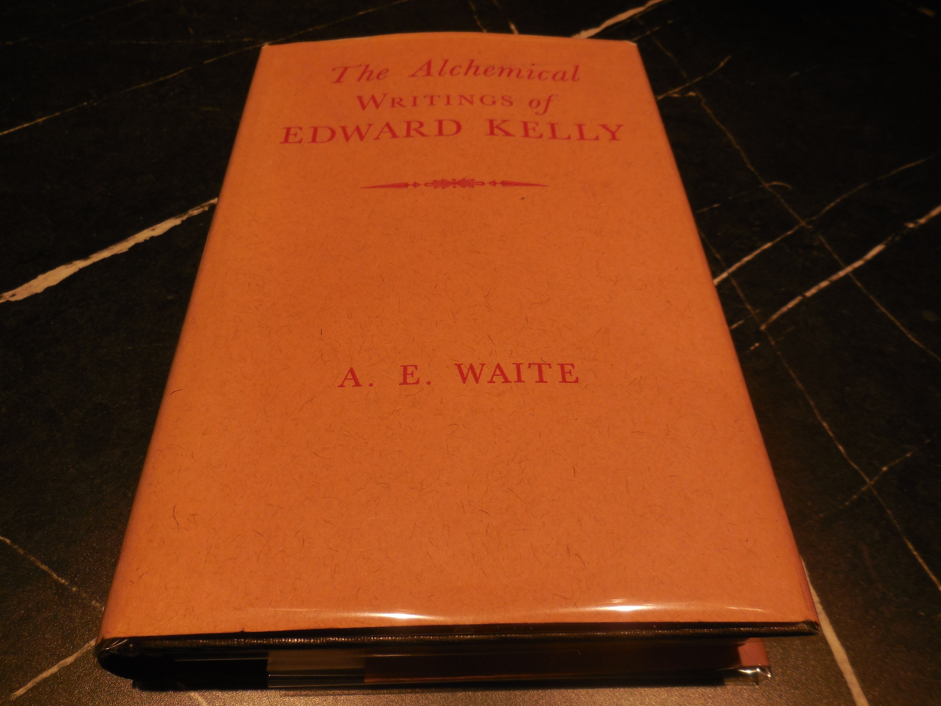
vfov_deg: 54.9
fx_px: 680
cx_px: 470
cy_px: 353
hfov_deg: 69.4
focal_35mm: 25
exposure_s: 1/100
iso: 125
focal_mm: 4.5
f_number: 3.1
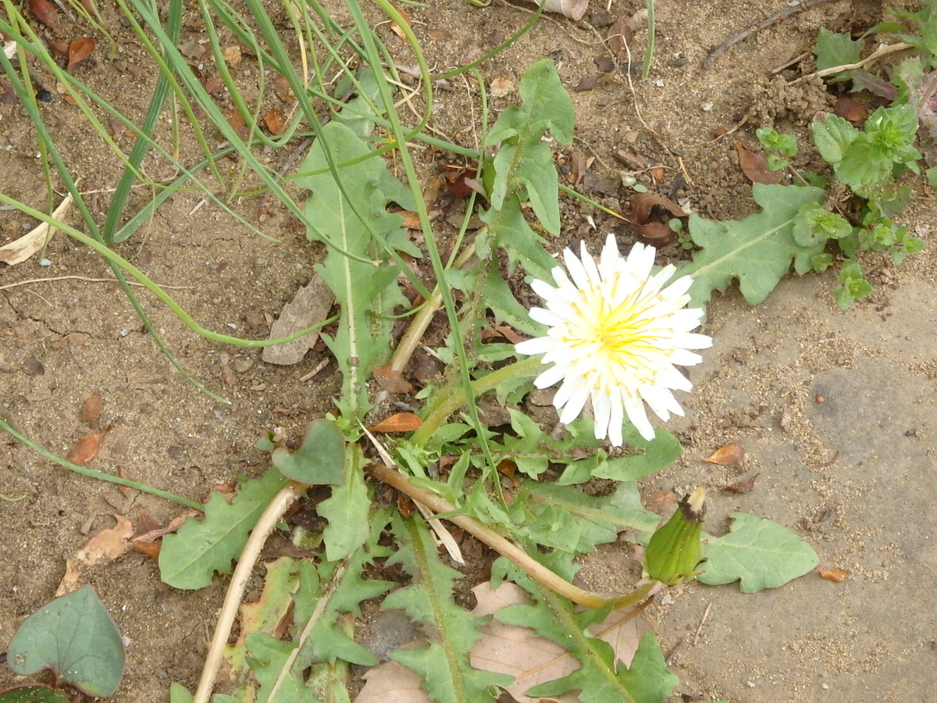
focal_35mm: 204
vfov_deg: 7.3
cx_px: 468
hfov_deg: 9.7
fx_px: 5522
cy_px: 352
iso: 500
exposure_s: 1/200
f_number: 5.9
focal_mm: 36.5
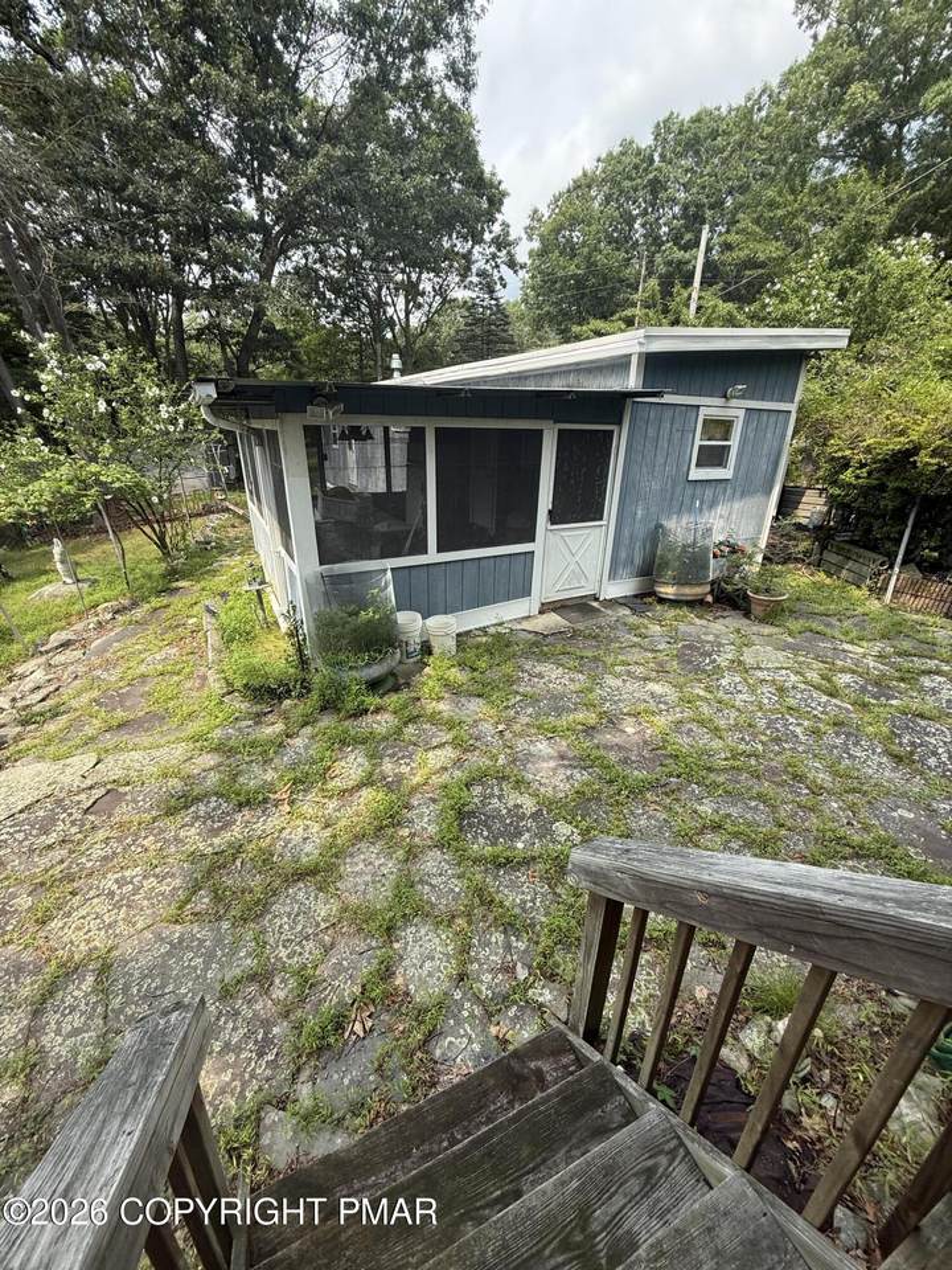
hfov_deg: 85.7
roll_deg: -2.0
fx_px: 513
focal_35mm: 14
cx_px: 476
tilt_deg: -22.4
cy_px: 635
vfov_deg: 102.1
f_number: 2.2
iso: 50
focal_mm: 2.22
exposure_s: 1/494
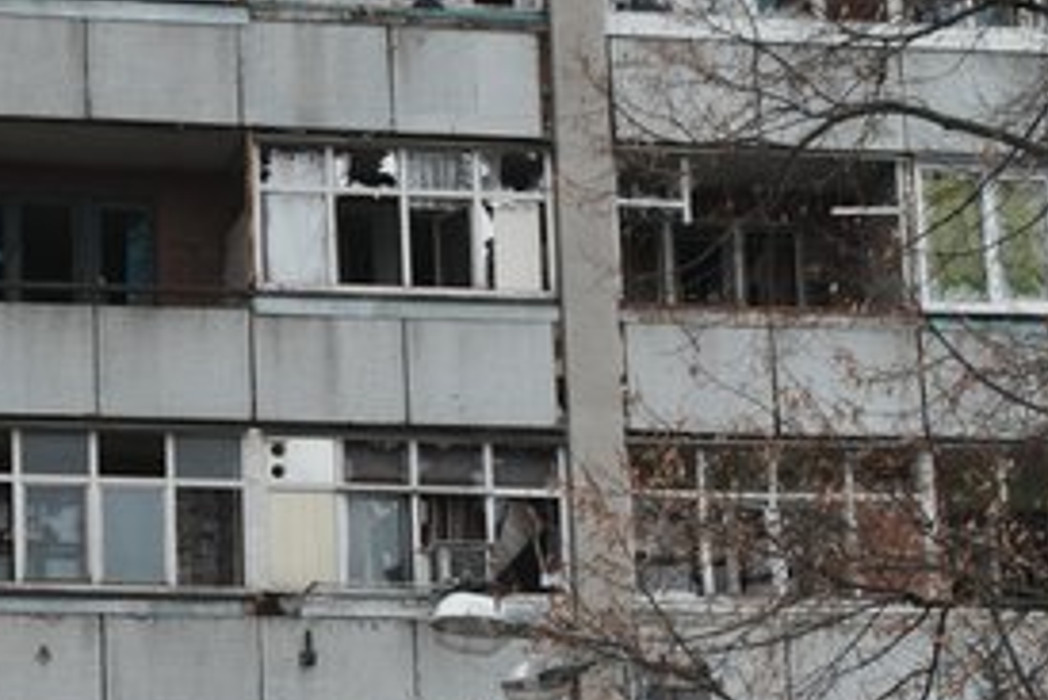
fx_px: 5359
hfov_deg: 11.2
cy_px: 228
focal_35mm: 184
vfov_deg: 7.5
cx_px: 337
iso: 400
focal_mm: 126
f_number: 7.1
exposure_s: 1/667
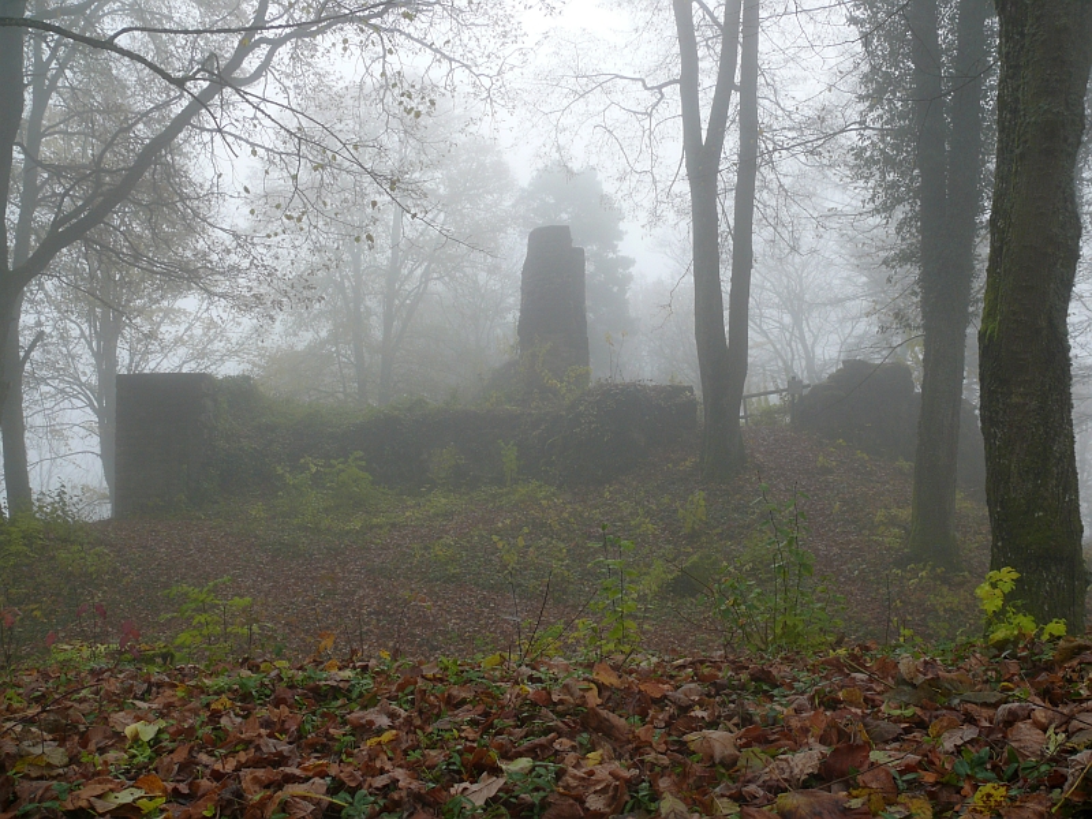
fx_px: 1104
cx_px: 546
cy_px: 410
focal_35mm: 35
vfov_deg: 40.7
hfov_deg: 52.6
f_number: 4
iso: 100
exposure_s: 1/125
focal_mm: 7.4
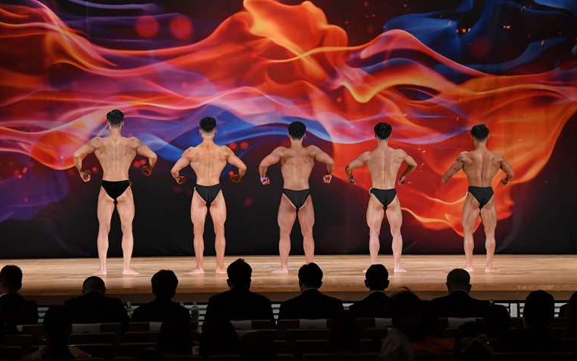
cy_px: 169
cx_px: 287
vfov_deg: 11.8
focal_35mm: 111
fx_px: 1745
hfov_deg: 18.8
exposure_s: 1/400
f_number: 5.6
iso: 3200
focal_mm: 72
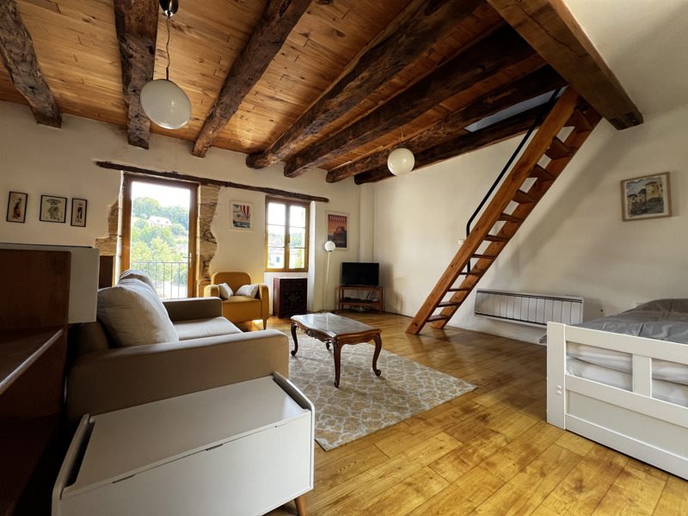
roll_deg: -1.5
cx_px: 344
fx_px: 258
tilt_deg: +0.9
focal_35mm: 13
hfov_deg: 106.2
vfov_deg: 89.9
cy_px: 258
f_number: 1.8
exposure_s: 1/99
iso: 100
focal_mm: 1.57
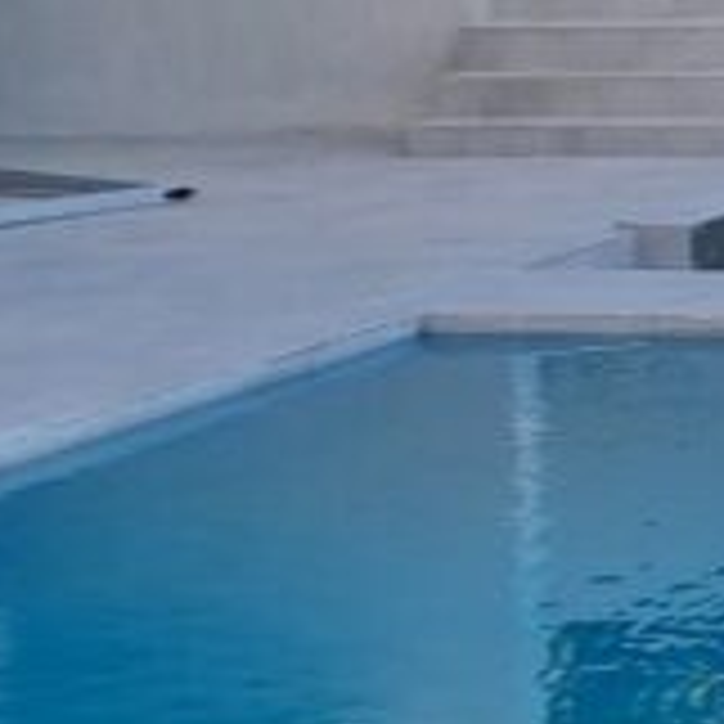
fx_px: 3597
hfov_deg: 10.0
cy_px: 58
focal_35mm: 152
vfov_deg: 11.4
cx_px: 1754
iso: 50
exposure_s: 1/148
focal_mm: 4
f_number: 1.8
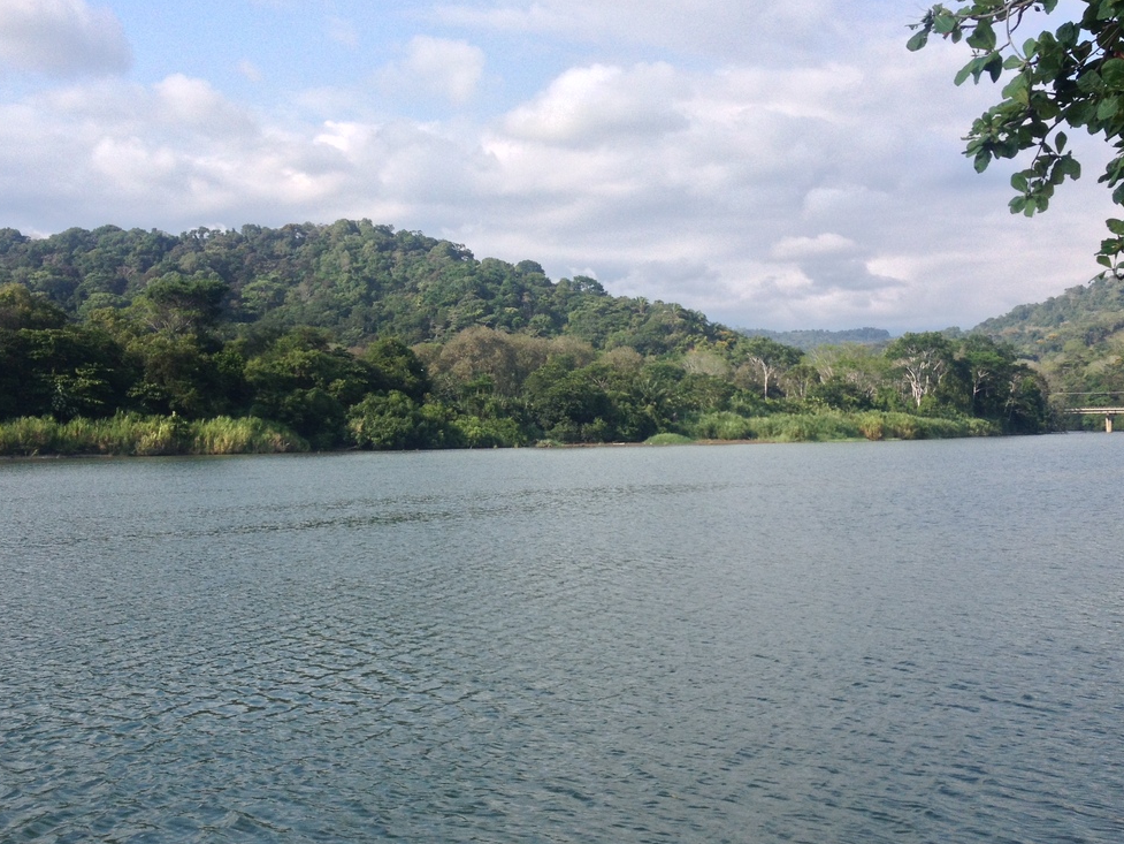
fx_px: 1396
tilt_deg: -1.8
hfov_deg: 43.8
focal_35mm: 43
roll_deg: +1.2
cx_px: 510
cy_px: 396
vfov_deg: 33.6
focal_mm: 4.28
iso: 50
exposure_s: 1/1416
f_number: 2.4
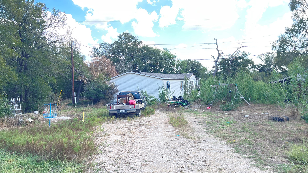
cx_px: 153
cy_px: 75
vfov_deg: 41.4
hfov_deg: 67.9
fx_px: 229
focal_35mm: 28
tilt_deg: +1.1
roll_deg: +2.7
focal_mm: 5.1
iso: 32
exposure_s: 1/305
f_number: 1.6
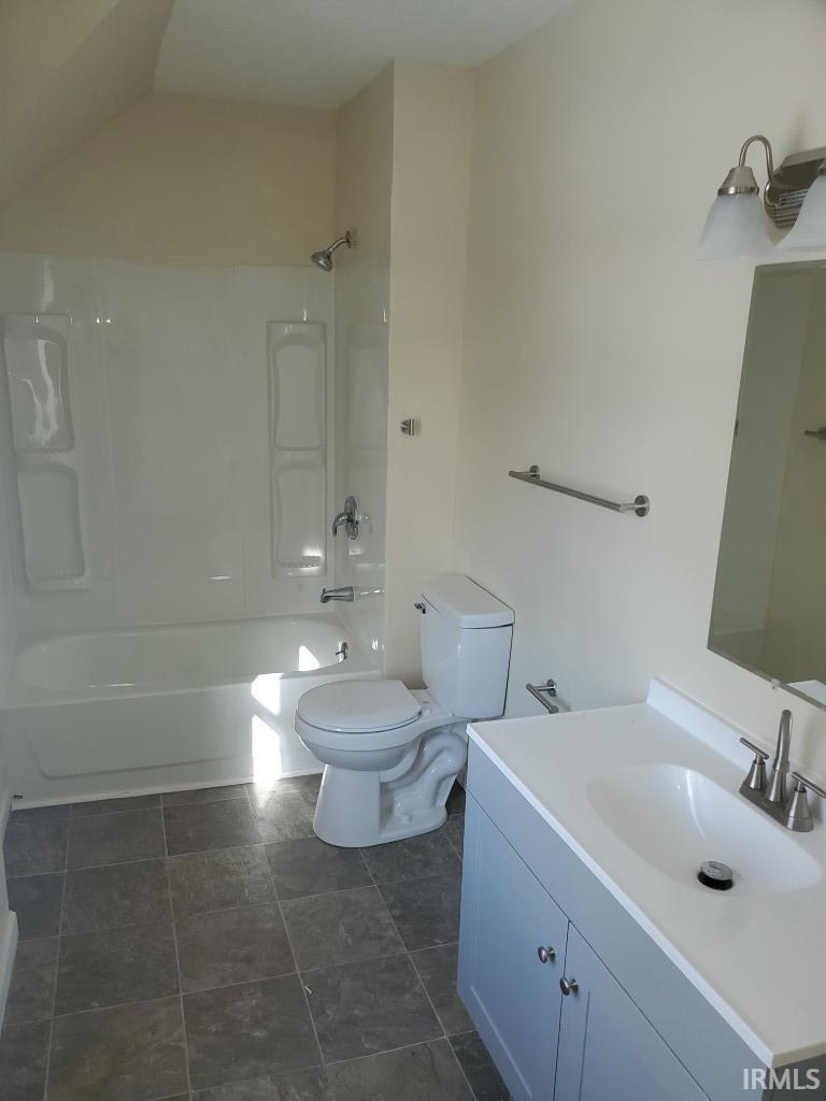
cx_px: 413
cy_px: 550
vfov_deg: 67.3
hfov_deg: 53.1
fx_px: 827
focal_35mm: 26
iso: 64
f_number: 2.4
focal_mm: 4.3
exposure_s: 1/120
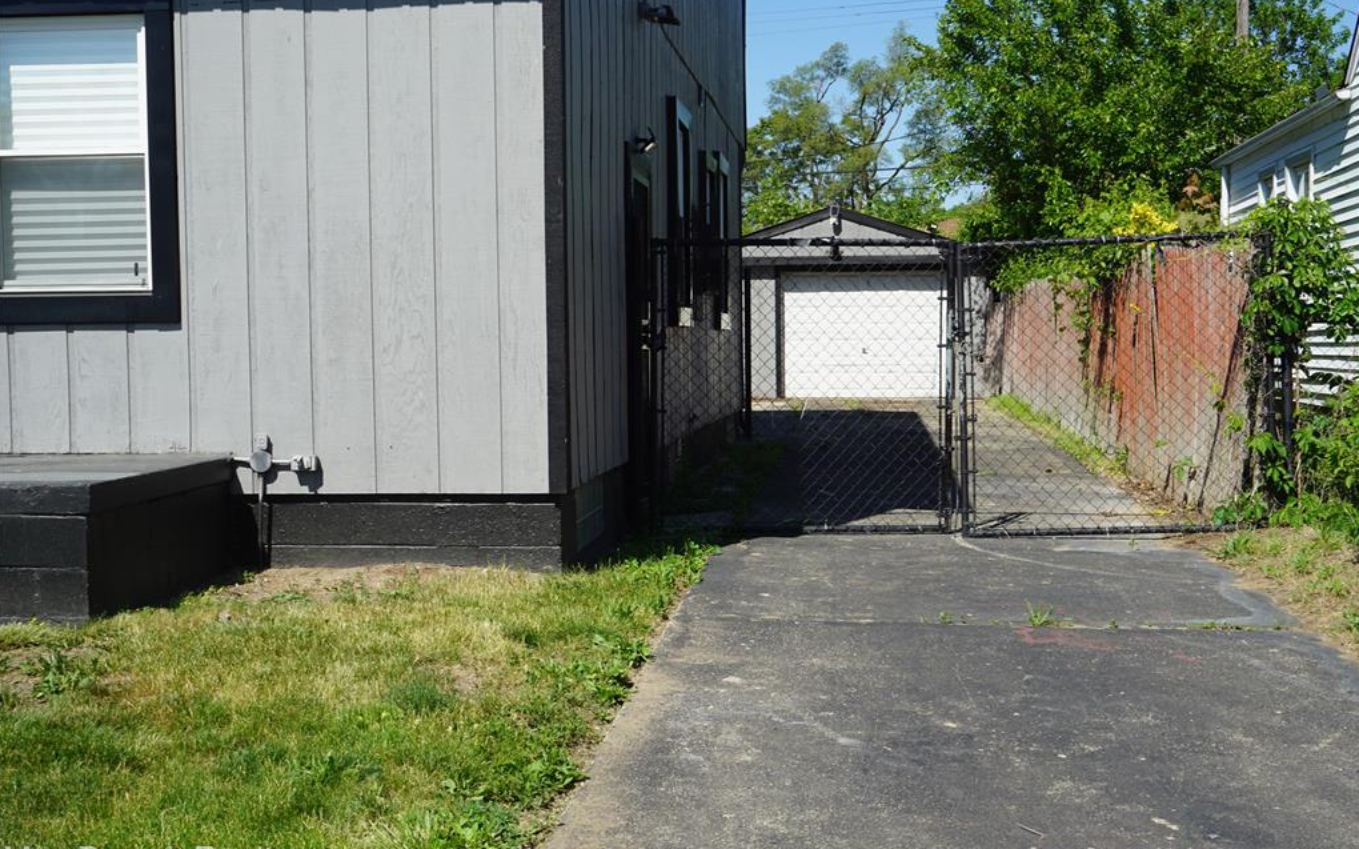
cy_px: 429
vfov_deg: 28.9
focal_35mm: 45
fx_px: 1648
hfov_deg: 44.8
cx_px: 680
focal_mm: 29
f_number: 11
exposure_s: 1/125
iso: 100
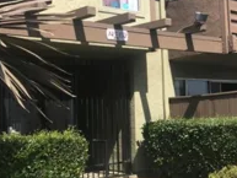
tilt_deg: +6.6
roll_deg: +2.8
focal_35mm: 62
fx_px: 425
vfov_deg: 23.6
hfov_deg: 29.8
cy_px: 70
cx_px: 214
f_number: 1.8
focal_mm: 3.99
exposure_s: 1/1350
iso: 20
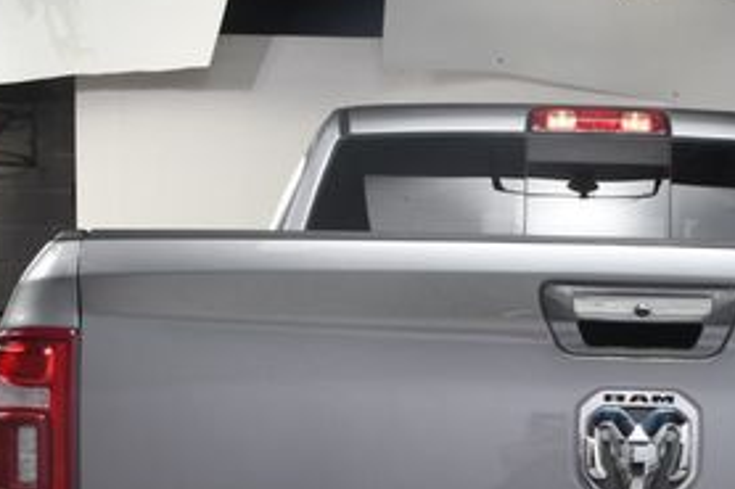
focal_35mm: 83
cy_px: 526
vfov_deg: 16.0
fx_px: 1694
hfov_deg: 23.9
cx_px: 637
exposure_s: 1/160
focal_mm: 24
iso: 100
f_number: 10
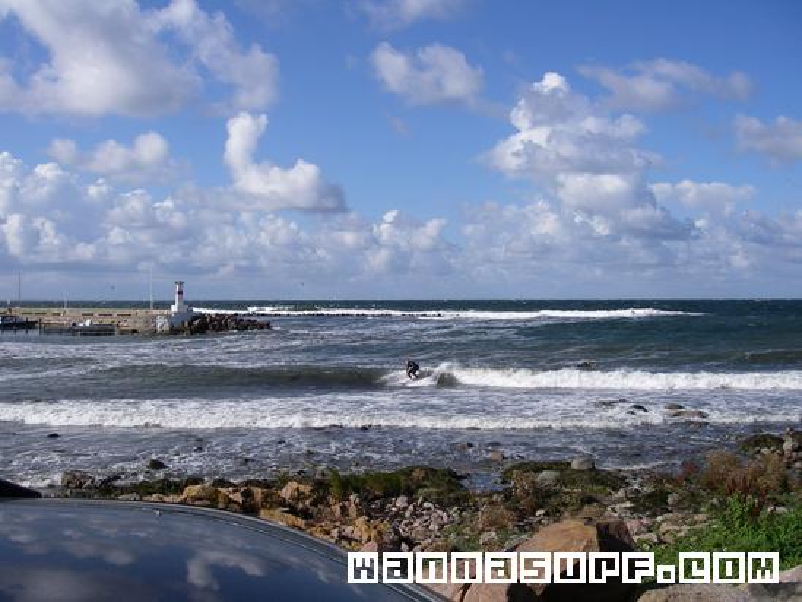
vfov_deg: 37.7
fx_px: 881
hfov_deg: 49.0
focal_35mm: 38
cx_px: 401
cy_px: 301
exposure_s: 1/400
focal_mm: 6.3
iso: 80
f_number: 6.6
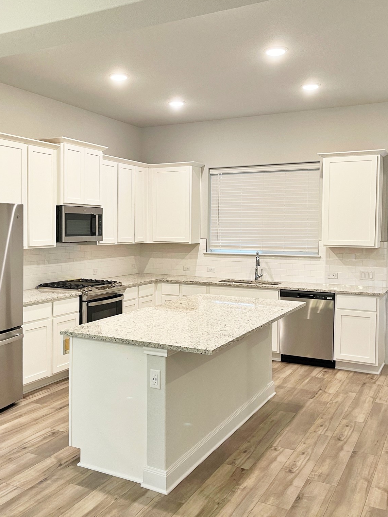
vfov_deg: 52.6
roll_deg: -0.6
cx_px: 155
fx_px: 523
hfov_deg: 40.5
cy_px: 257
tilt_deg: -2.6
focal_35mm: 35
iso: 100
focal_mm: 5.1
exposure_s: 1/60
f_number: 1.6
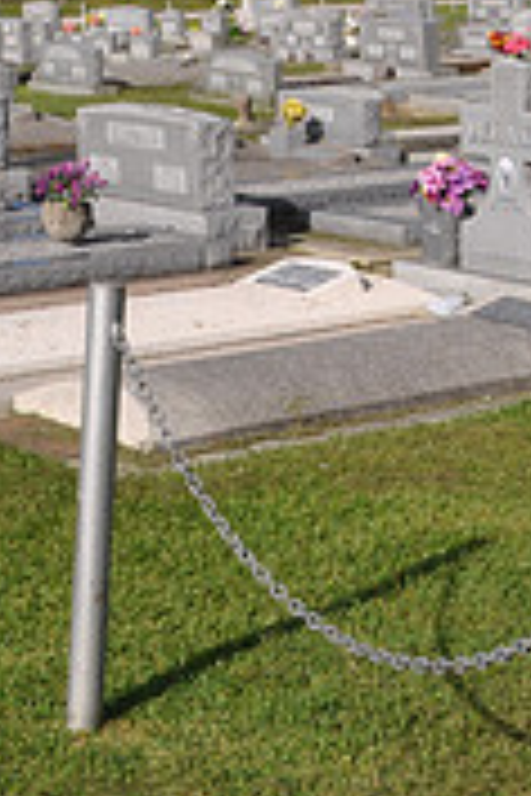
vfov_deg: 20.3
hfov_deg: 13.3
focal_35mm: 98
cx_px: 742
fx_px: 2168
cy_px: 38
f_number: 13
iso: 200
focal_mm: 20
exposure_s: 1/160
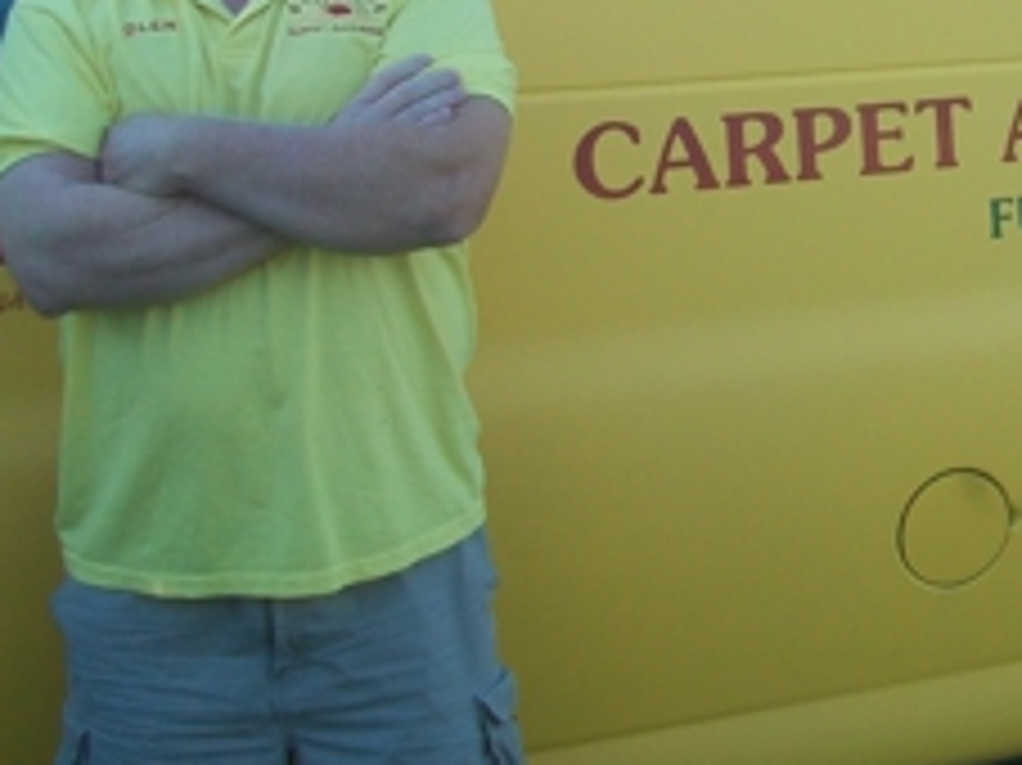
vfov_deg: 19.1
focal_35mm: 75
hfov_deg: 24.6
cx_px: 1063
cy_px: 25
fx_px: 2213
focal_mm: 5.7
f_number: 2.8
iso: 80
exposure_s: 1/320
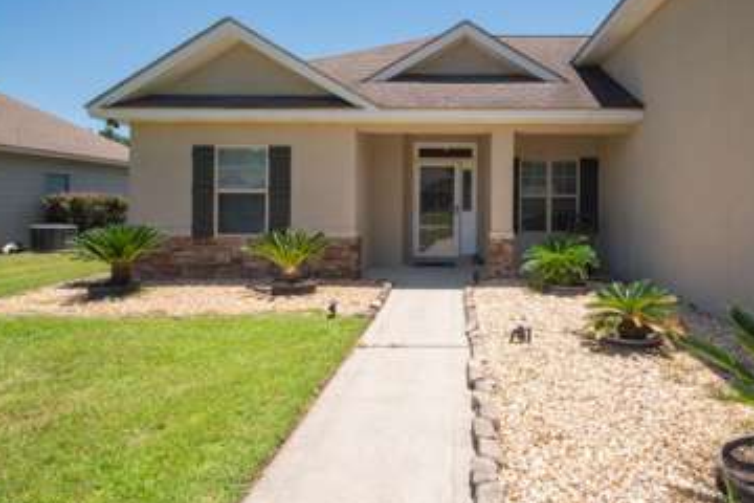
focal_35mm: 20
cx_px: 442
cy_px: 212
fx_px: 419
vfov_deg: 61.6
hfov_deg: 83.2
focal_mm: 10
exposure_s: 1/4000
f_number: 4
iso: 1000
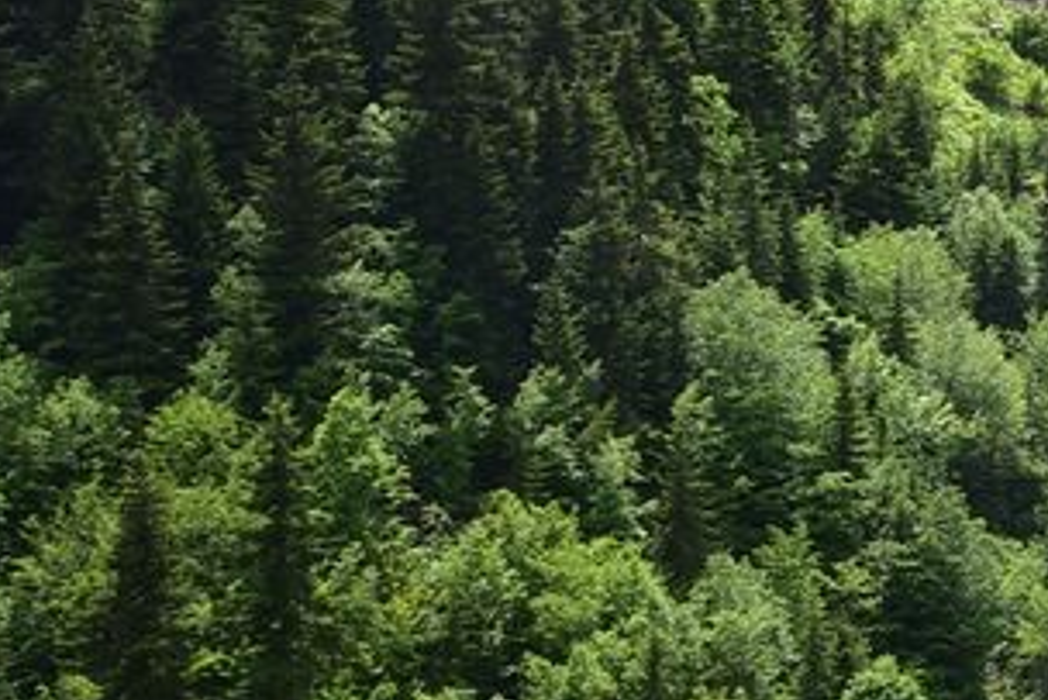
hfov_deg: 9.0
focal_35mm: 214
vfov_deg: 6.4
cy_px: 329
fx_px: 6232
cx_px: 2086
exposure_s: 1/125
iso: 320
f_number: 16
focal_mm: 50
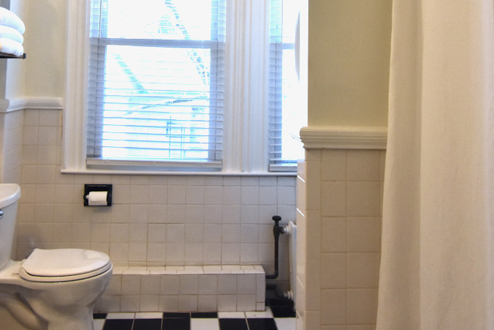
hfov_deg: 51.9
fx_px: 507
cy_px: 24
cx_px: 222
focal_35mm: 37
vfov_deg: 33.8
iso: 800
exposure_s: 1/200
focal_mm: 13
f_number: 7.1
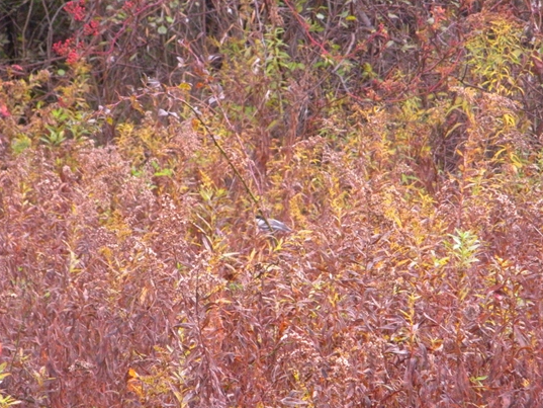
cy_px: 221
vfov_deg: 7.4
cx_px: 261
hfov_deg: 9.8
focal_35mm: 201
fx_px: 3154
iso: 524
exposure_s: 1/120
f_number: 5.6
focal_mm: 31.5
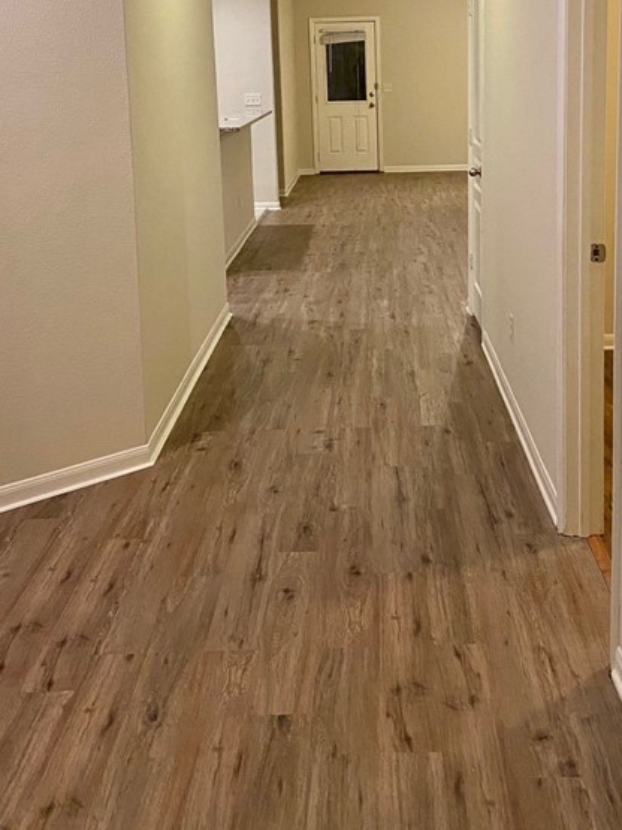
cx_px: 384
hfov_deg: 30.1
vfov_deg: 39.0
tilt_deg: -8.4
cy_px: 247
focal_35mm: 48
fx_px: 1150
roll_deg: +0.6
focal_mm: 4.25
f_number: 1.8
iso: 320
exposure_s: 1/60
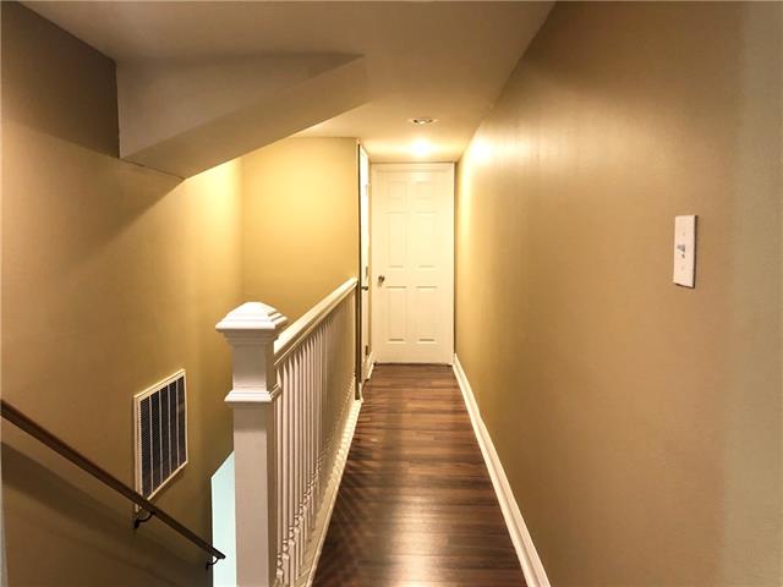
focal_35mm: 28
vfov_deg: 49.7
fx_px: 633
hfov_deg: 63.4
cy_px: 294
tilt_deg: -3.5
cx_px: 392
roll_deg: +0.5
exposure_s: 1/15
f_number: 1.8
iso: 80
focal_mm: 4
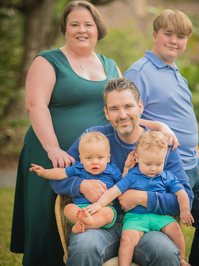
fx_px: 828
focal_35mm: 108
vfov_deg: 18.2
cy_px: 135
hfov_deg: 13.7
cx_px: 114
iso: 160
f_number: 2
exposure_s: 1/250
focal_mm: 85
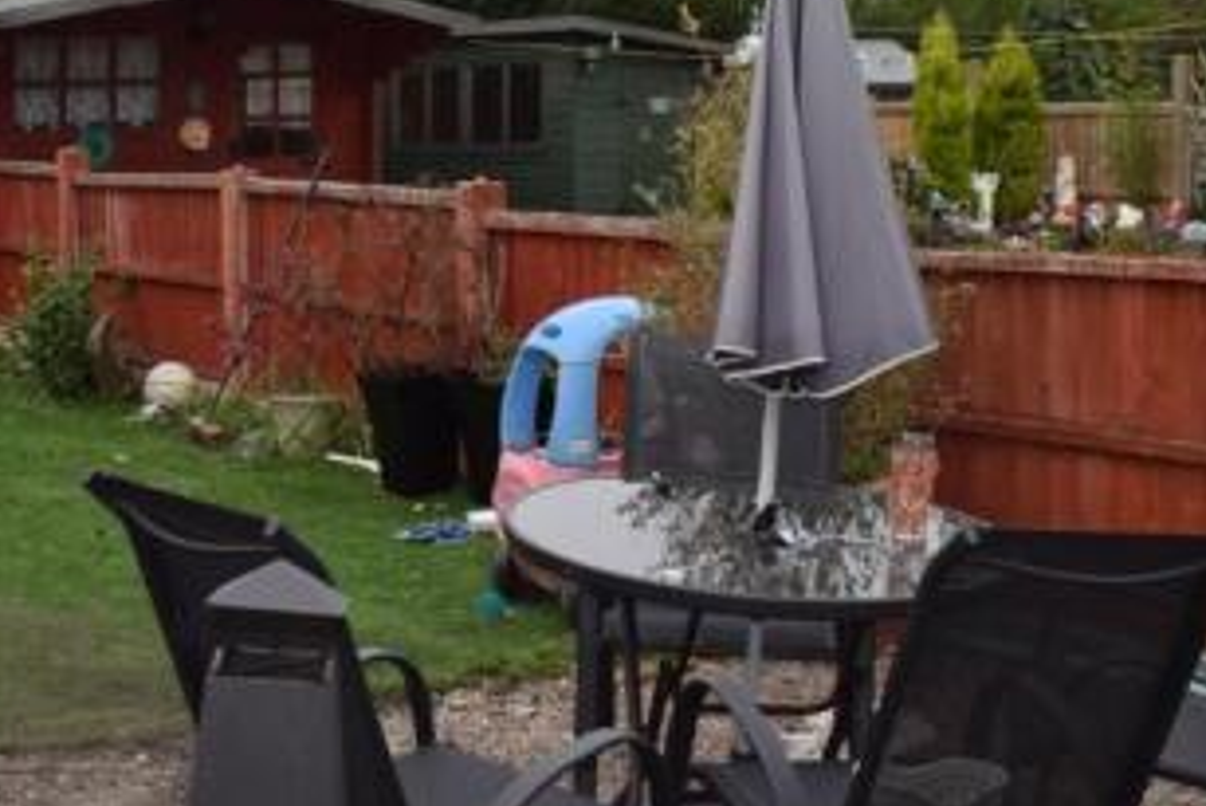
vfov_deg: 20.9
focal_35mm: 64
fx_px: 2145
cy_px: 104
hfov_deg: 30.7
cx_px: 246
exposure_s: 1/160
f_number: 6.3
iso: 100
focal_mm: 20
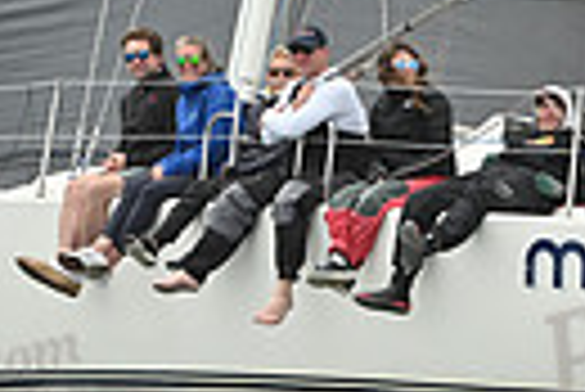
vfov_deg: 3.2
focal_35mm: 437
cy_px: 115
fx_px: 7109
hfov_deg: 4.7
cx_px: 315
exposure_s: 1/1000
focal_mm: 98
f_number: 8
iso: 320
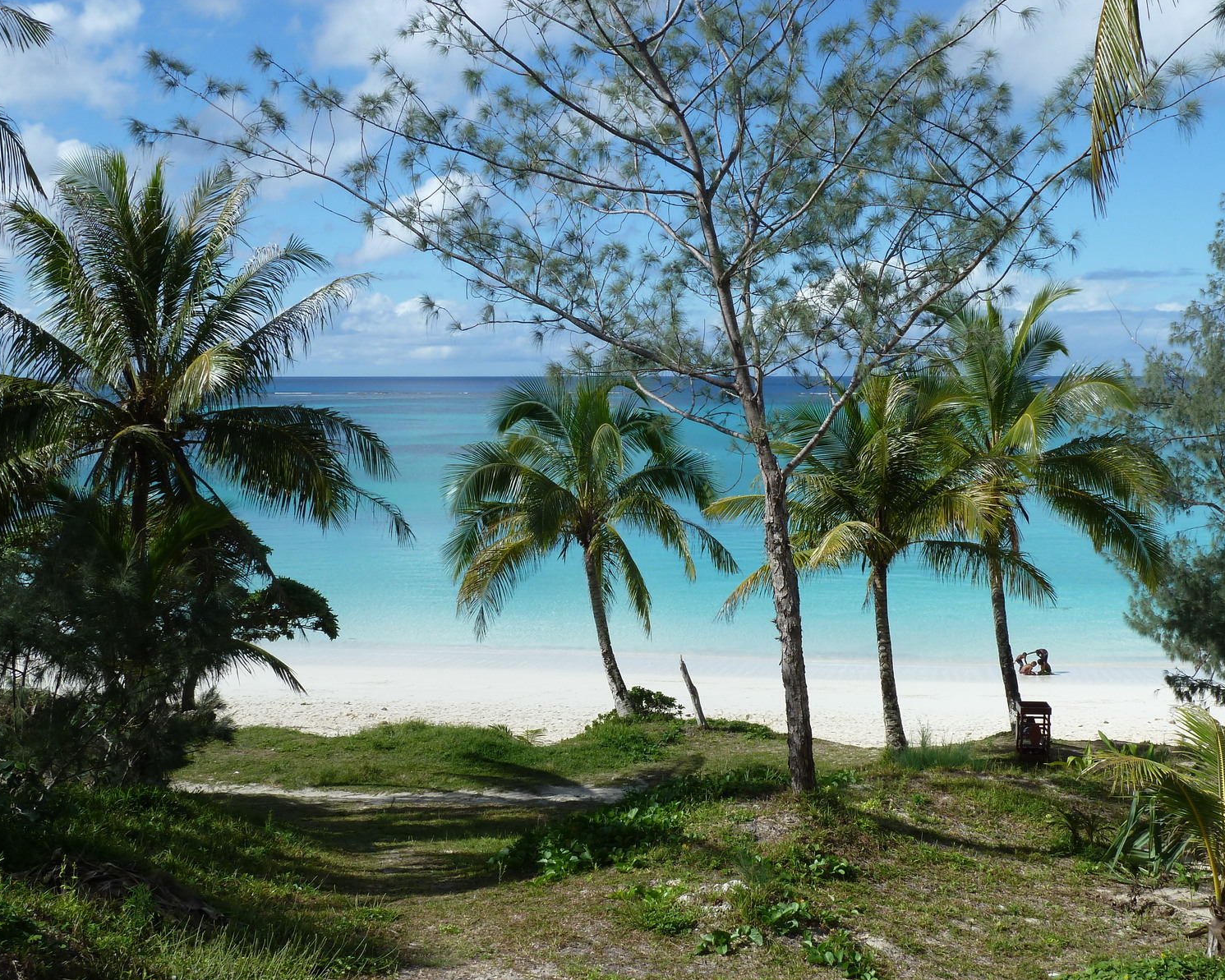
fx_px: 1595
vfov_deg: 34.2
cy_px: 491
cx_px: 647
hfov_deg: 42.0
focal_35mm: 44
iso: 80
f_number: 5
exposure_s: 1/500
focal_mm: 6.9
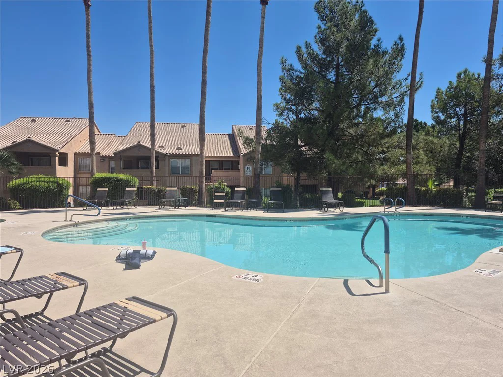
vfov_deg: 58.9
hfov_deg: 73.9
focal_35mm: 23
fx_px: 334
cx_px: 252
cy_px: 188
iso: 25
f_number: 1.8
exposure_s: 1/2352
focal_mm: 5.4
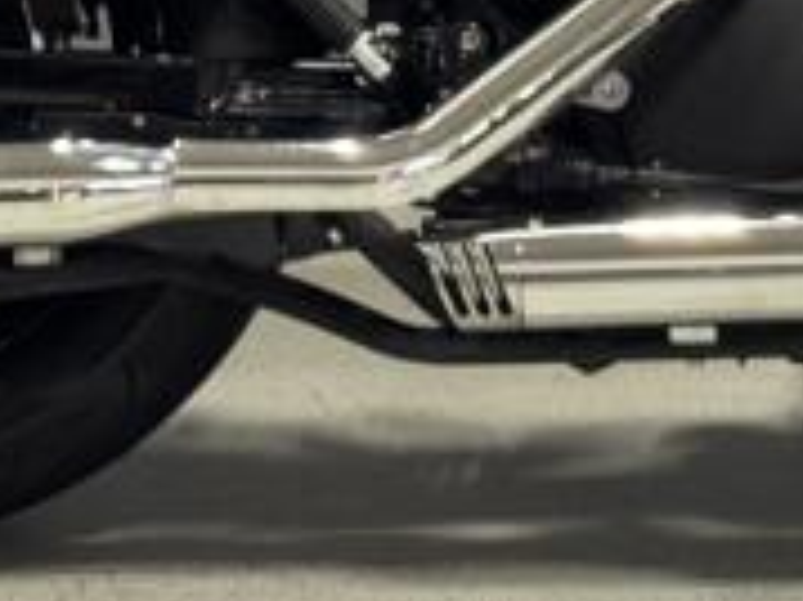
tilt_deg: -9.5
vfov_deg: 6.8
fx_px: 4984
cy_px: -426
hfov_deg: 9.1
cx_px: 911
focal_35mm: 215
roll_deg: -0.7
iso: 200
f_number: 1.78
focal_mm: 6.76
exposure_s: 1/40
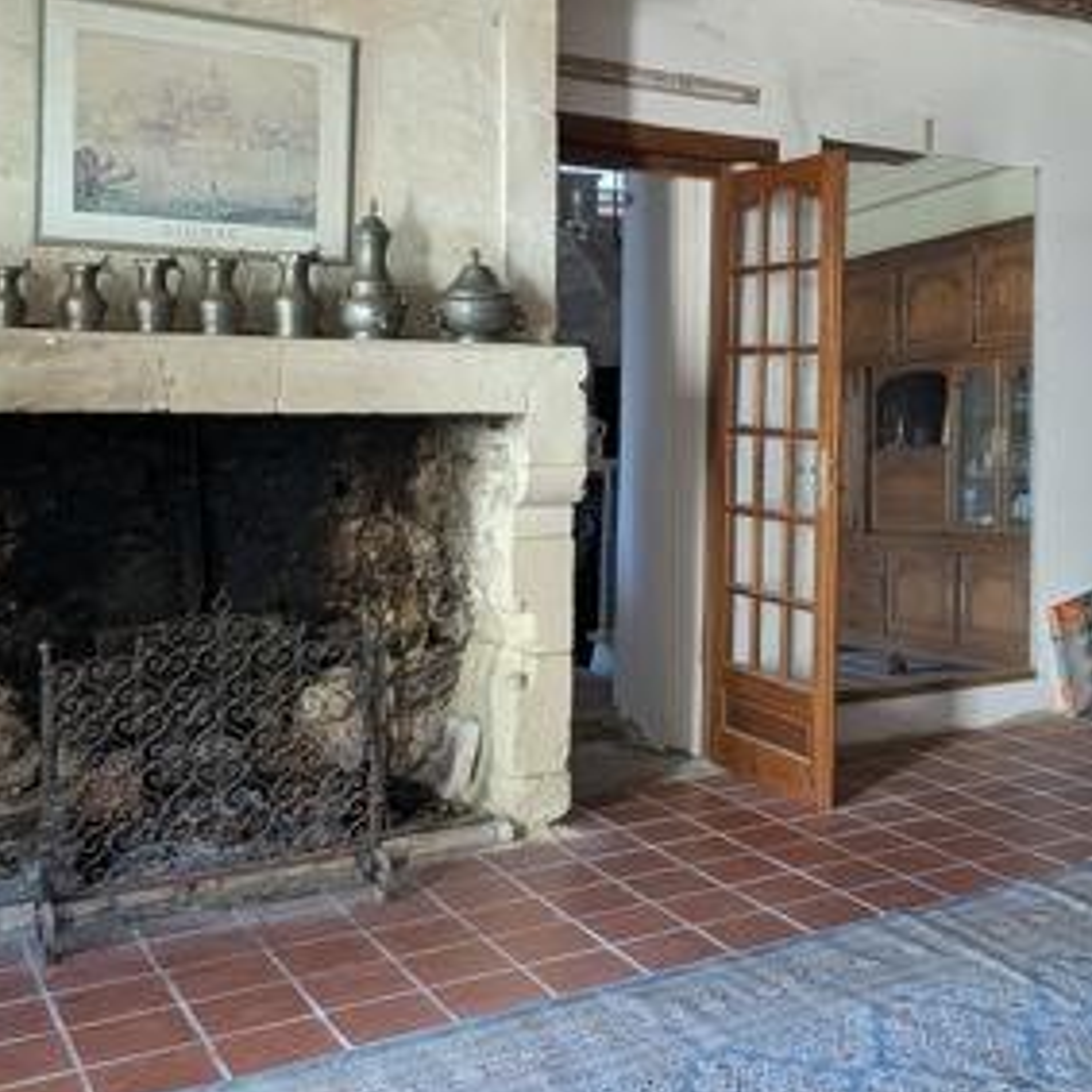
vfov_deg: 41.6
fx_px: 1428
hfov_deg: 39.0
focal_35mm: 40
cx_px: 972
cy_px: 417
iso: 177
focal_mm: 2.35
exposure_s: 1/53.5
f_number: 2.2
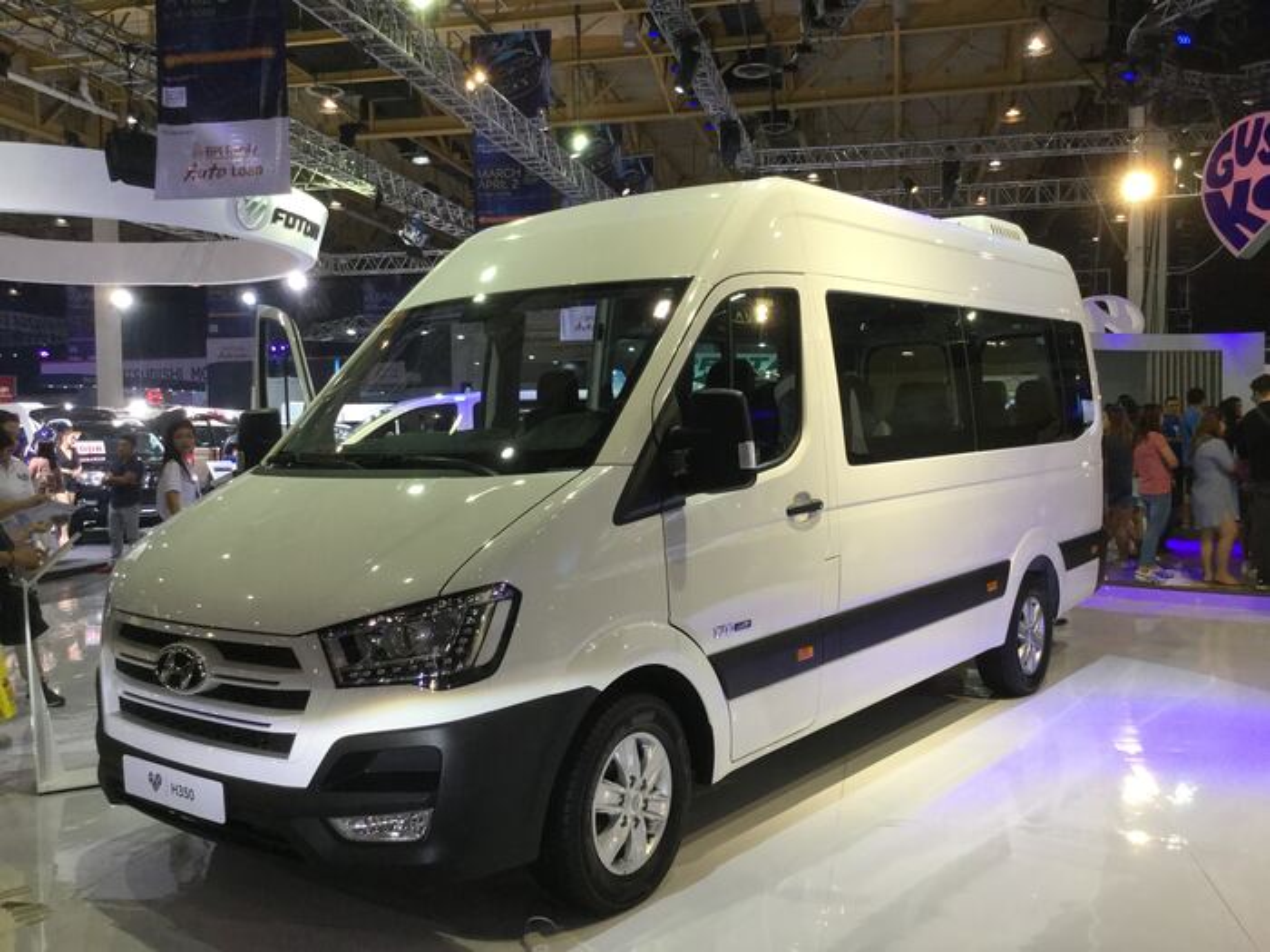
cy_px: 476
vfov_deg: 45.4
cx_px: 635
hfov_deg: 58.4
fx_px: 1137
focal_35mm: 31
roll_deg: +0.8
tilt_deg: -2.2
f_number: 2.4
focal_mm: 3.3
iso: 32
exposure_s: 1/30
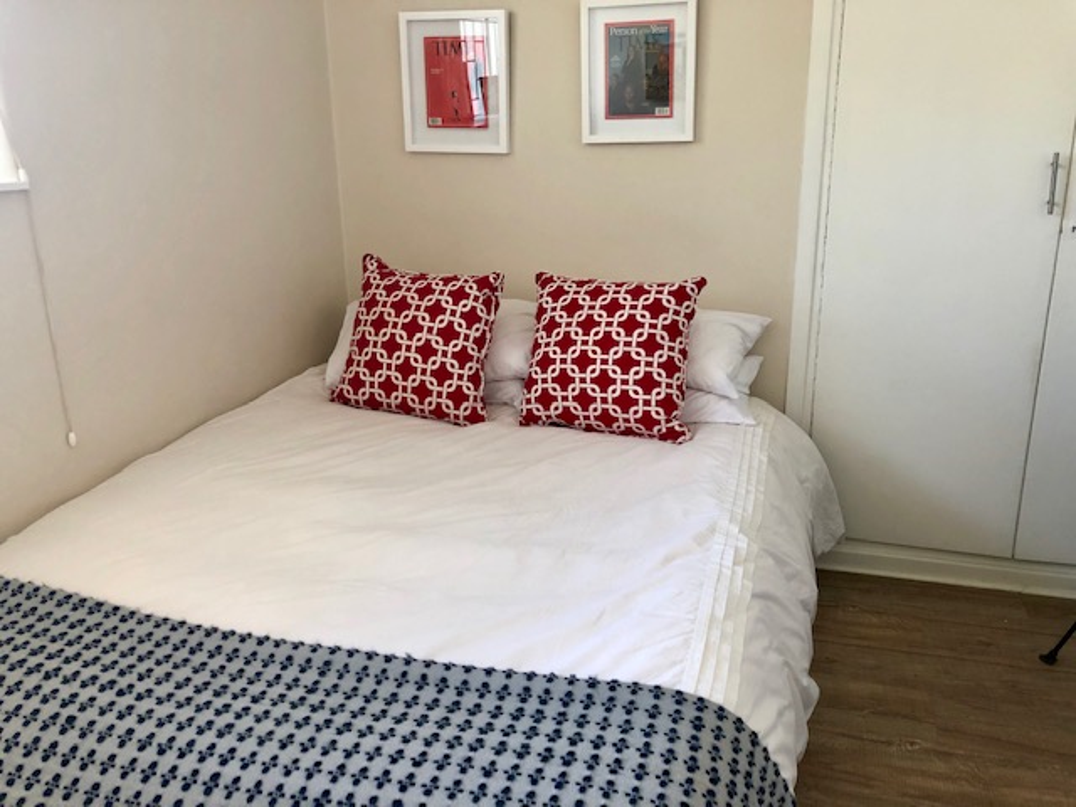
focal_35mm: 28
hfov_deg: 63.4
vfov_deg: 49.7
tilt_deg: -15.1
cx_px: 538
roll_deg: +1.2
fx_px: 870
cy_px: 404
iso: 32
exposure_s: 1/25
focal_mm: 4
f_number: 1.8
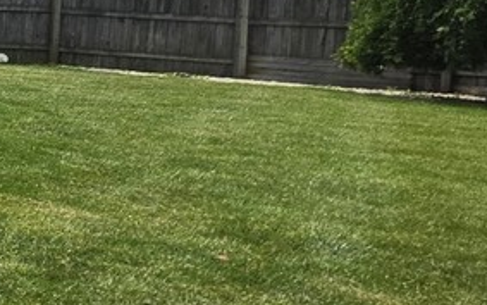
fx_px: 929
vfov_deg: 18.3
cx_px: -716
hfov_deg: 14.7
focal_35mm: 70
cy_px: 24
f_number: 1.9
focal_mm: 2.2
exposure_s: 1/2503
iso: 32
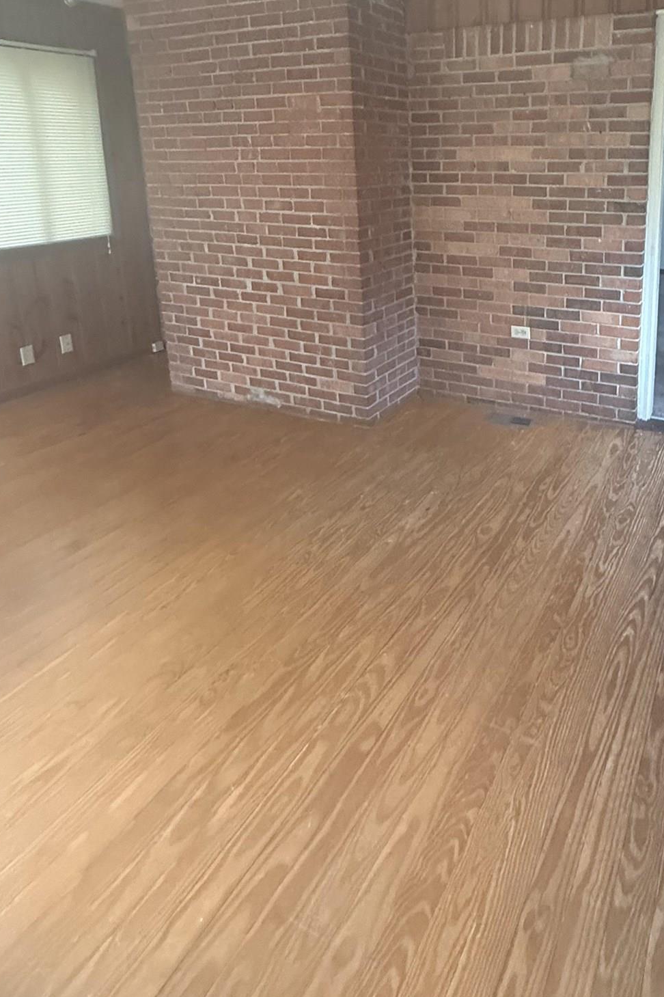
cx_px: 493
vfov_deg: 72.6
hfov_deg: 52.8
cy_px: 294
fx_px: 637
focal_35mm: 23
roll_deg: +0.2
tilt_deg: -11.2
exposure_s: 1/60
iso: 640
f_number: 2.2
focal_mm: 2.22
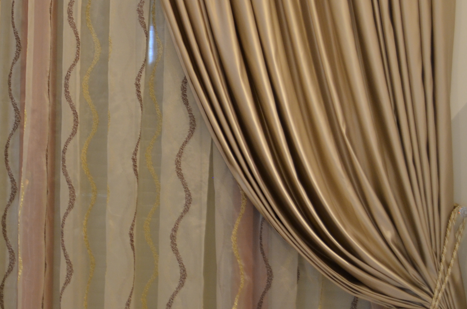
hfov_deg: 26.8
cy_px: 31
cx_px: 50
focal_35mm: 73
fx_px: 945
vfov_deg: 18.3
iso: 500
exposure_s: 1/10
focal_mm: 24
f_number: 4
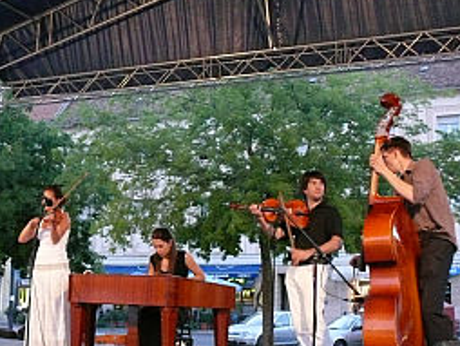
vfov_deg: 23.7
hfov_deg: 30.0
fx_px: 825
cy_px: 192
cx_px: 58
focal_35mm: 62
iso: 800
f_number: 2.8
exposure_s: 1/25
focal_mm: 7.4
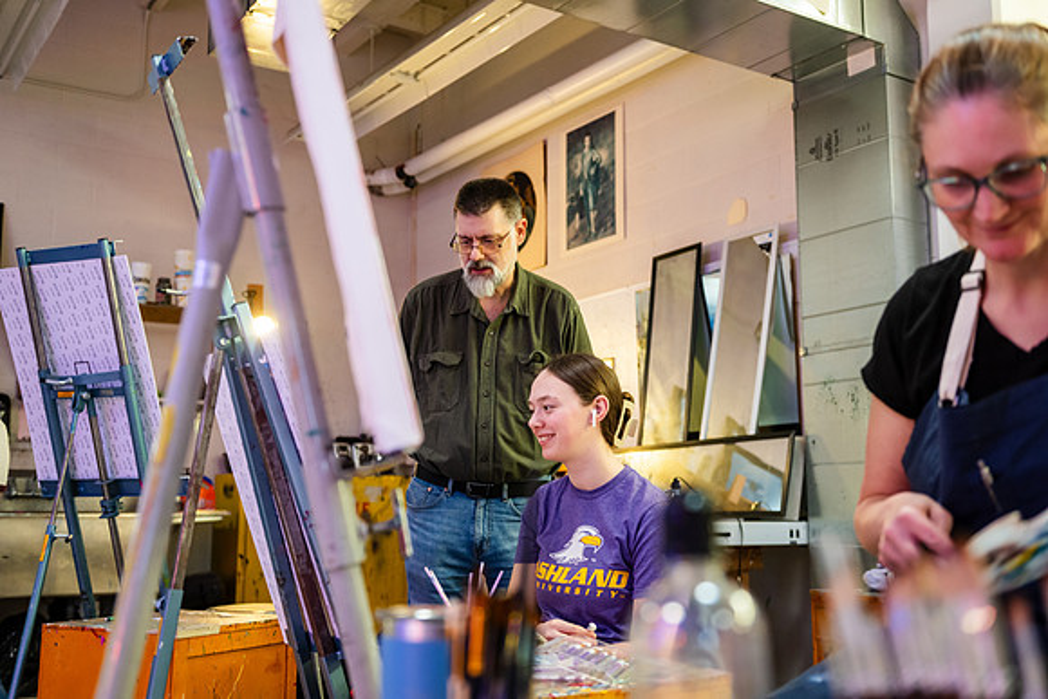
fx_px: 1106
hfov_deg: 50.7
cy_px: 350
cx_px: 524
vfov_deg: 35.1
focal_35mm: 38
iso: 1250
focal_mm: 38
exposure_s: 1/60
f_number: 3.2
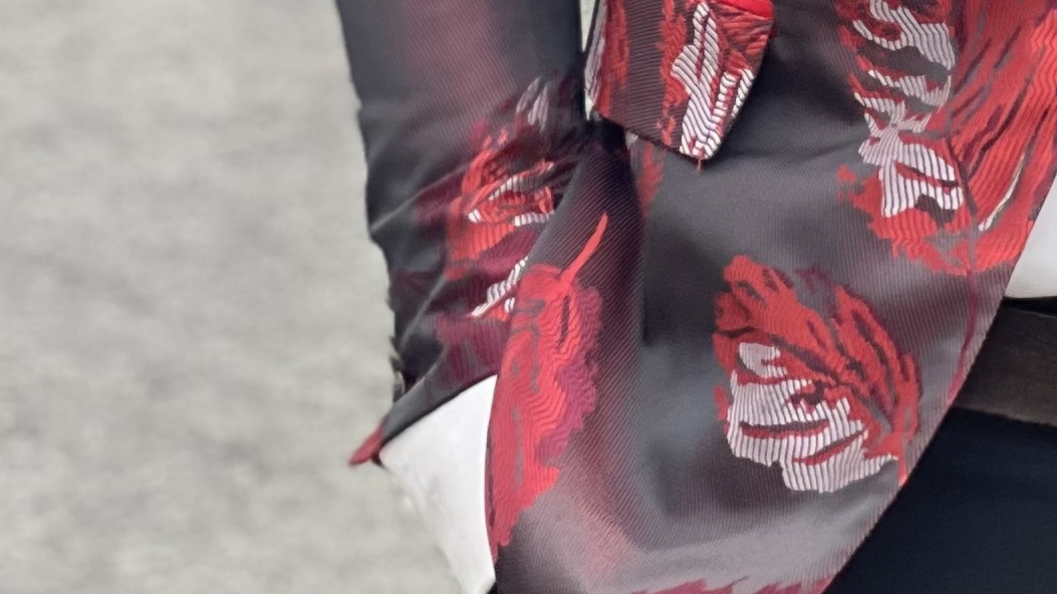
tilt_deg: +1.5
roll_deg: -0.4
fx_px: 6081
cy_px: -1275
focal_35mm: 217
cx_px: 1278
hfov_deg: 9.8
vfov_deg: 5.2
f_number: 2
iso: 32
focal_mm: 6
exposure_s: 1/841
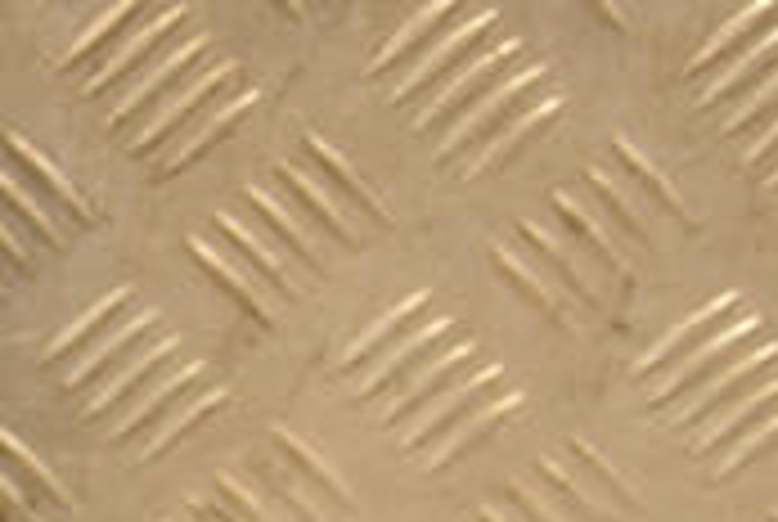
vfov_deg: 8.1
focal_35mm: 166
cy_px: 828
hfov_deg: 11.9
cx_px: -306
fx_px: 3594
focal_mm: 32
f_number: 5.6
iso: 800
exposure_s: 1/125
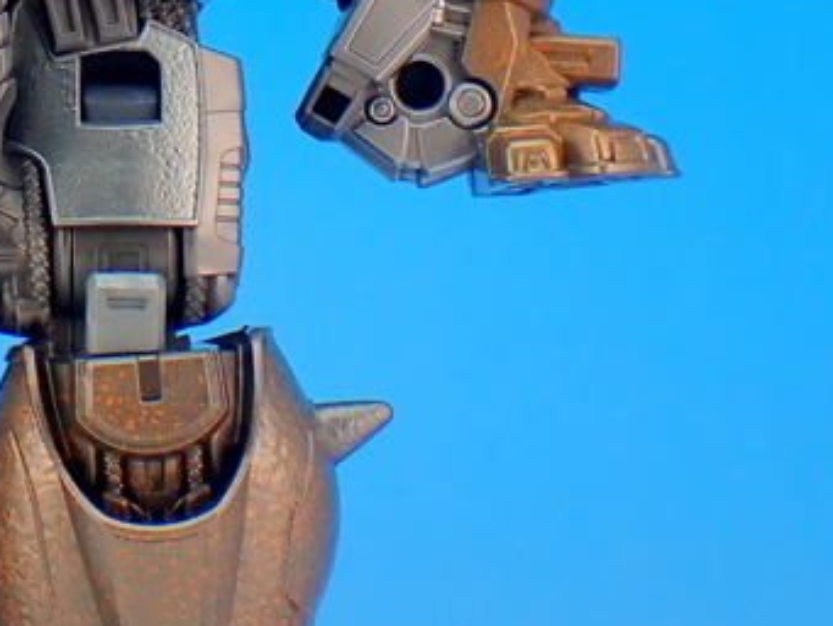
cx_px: -76
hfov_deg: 12.9
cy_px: -105
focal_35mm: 150
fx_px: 3611
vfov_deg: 9.8
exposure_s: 1/30
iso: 100
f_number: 3.2
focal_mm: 9.01
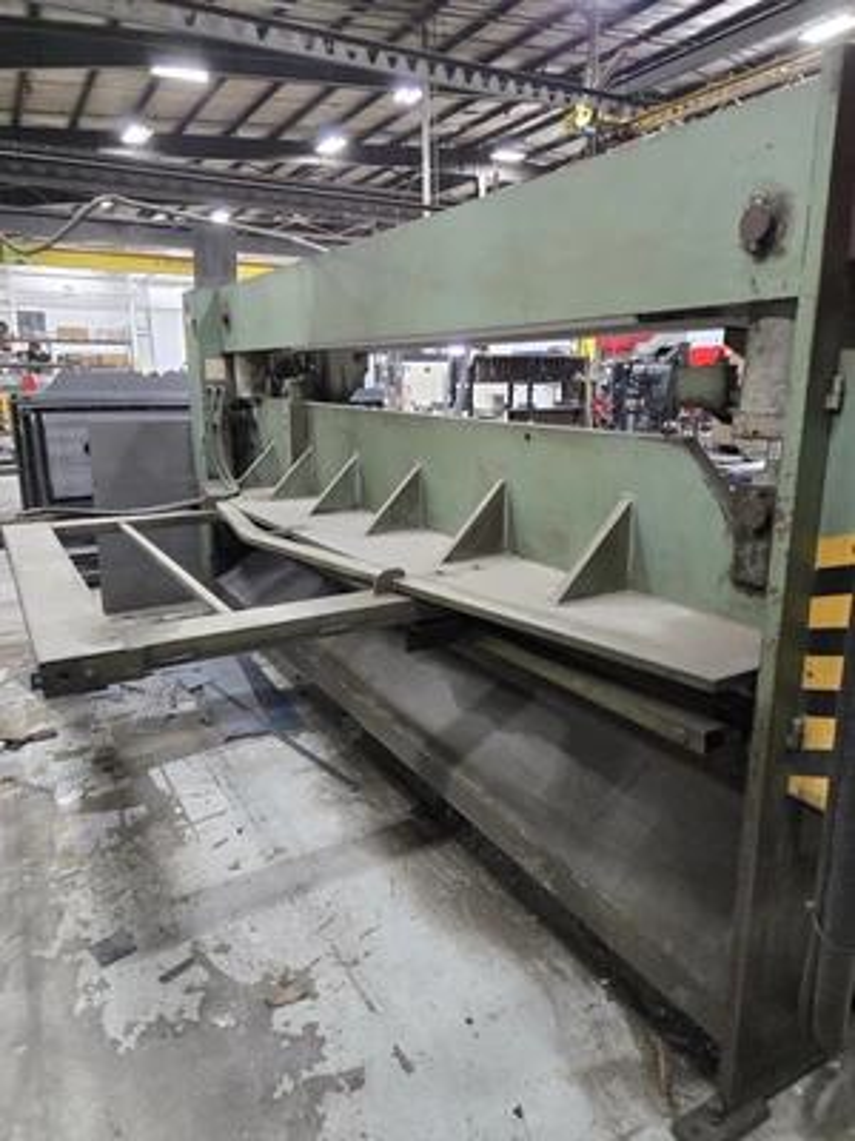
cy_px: 570
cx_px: 428
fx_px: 757
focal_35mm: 23
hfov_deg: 58.9
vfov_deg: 73.9
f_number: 1.8
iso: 640
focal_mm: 5.4
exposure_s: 1/120
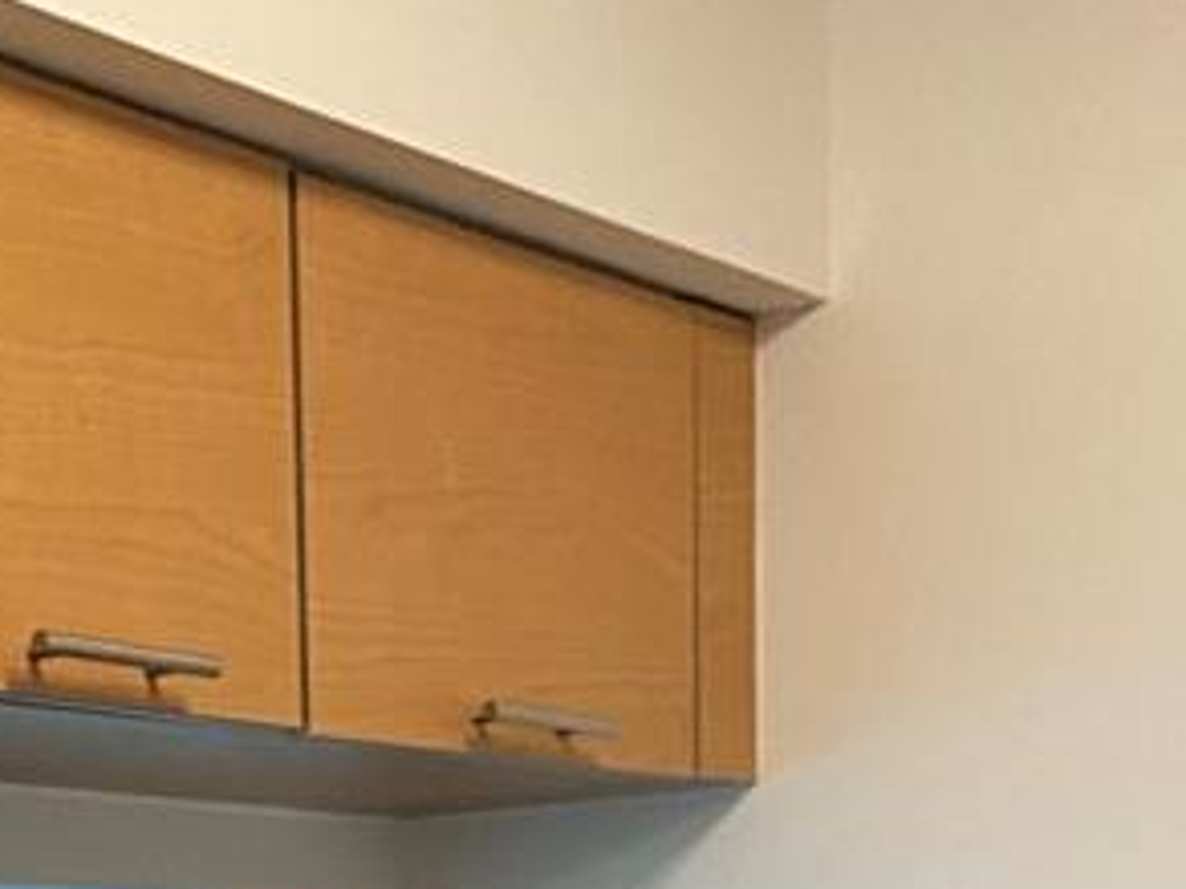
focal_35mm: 107
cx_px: 110
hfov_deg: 18.1
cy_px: 1892
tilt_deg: -9.6
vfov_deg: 12.0
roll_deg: +3.0
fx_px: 3666
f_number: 1.8
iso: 160
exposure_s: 1/60
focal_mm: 4.25
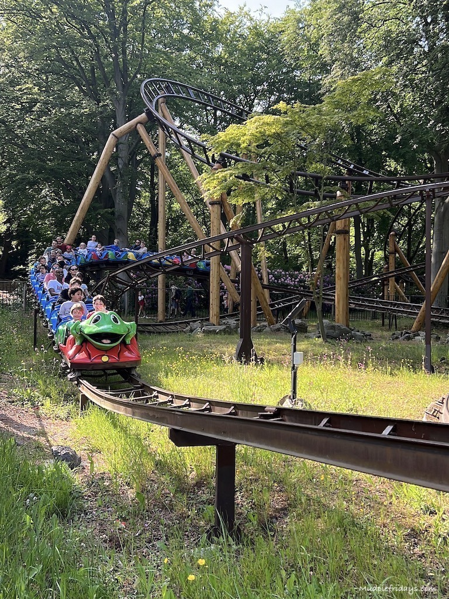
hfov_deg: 44.2
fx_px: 553
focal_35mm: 32
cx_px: 224
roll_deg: -1.3
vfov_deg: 56.8
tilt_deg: -1.0
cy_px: 300
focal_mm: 5.7
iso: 64
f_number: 1.5
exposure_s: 1/763
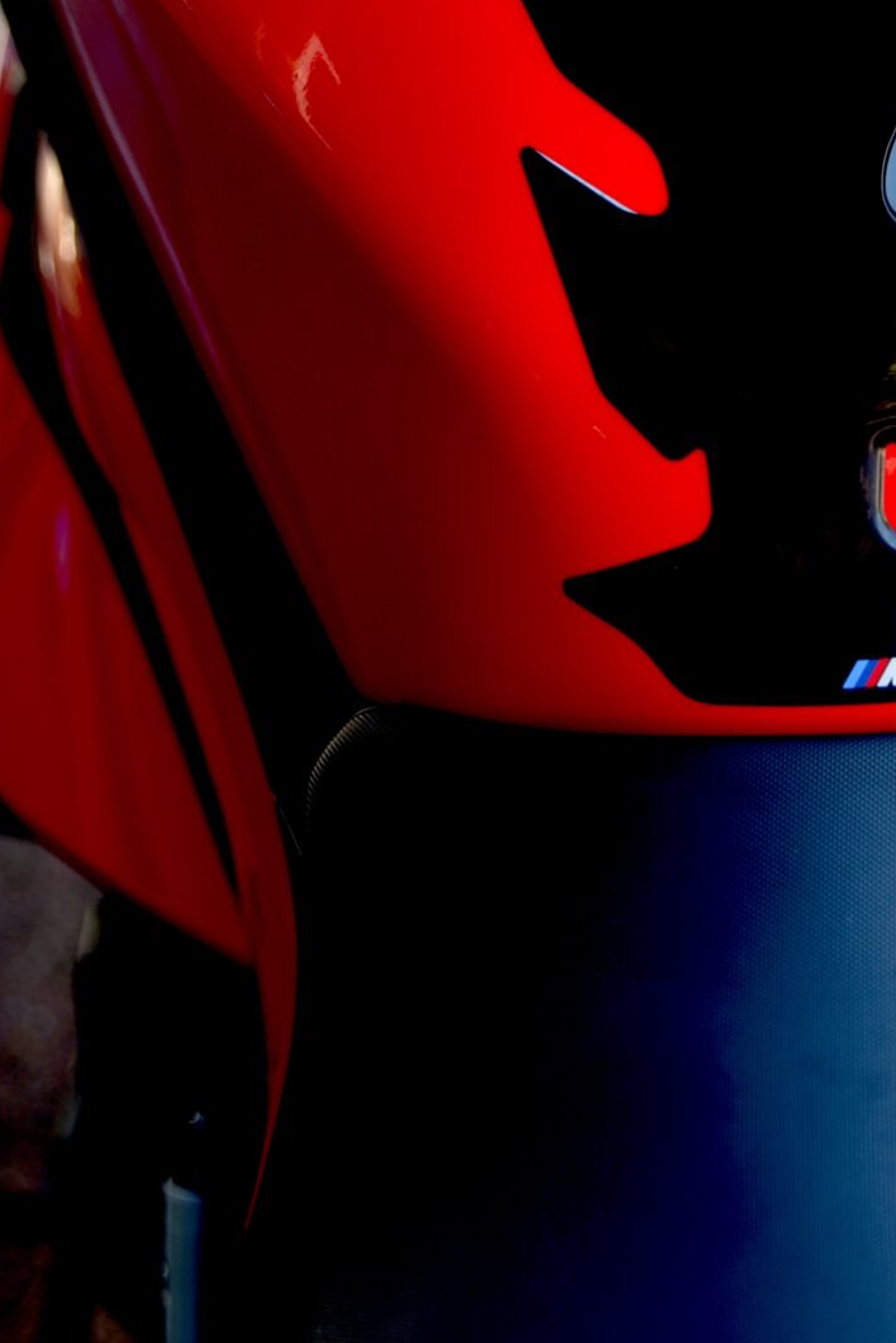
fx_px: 4141
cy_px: -216
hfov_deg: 12.2
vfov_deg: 17.6
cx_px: 847
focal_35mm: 111
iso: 100
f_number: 3.2
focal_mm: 46
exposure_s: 1/60
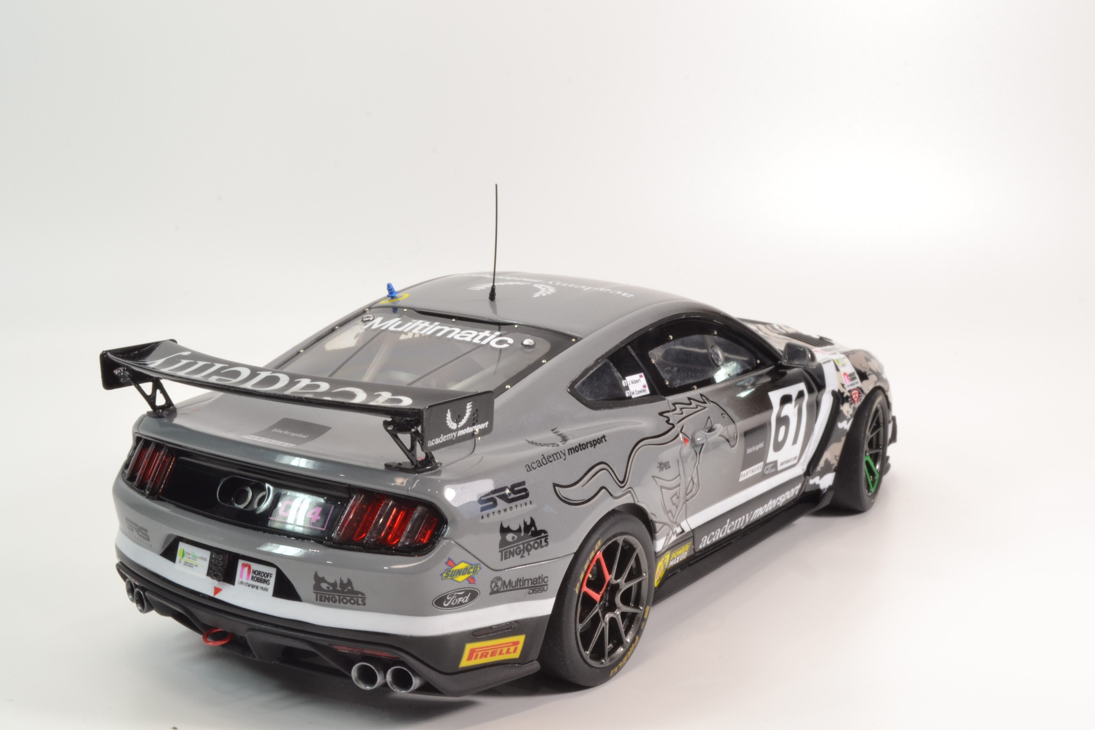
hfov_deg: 43.6
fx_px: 1369
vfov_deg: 29.9
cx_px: 505
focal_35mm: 45
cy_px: 392
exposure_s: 1.6
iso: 100
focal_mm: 26
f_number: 22
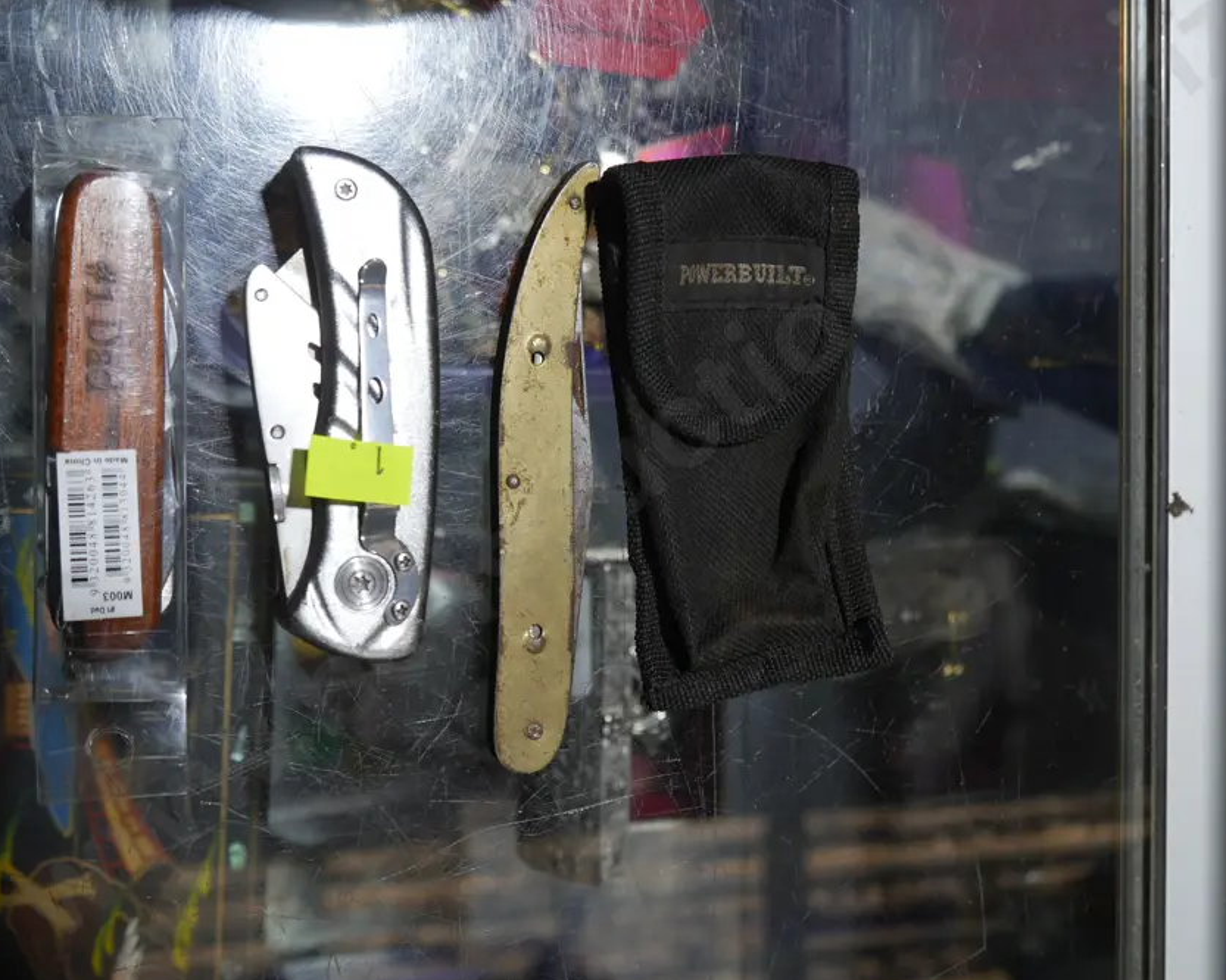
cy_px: 469
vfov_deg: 31.4
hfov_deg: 38.8
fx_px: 1741
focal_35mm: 48
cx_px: 634
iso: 200
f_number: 4.4
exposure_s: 1/60
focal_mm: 20
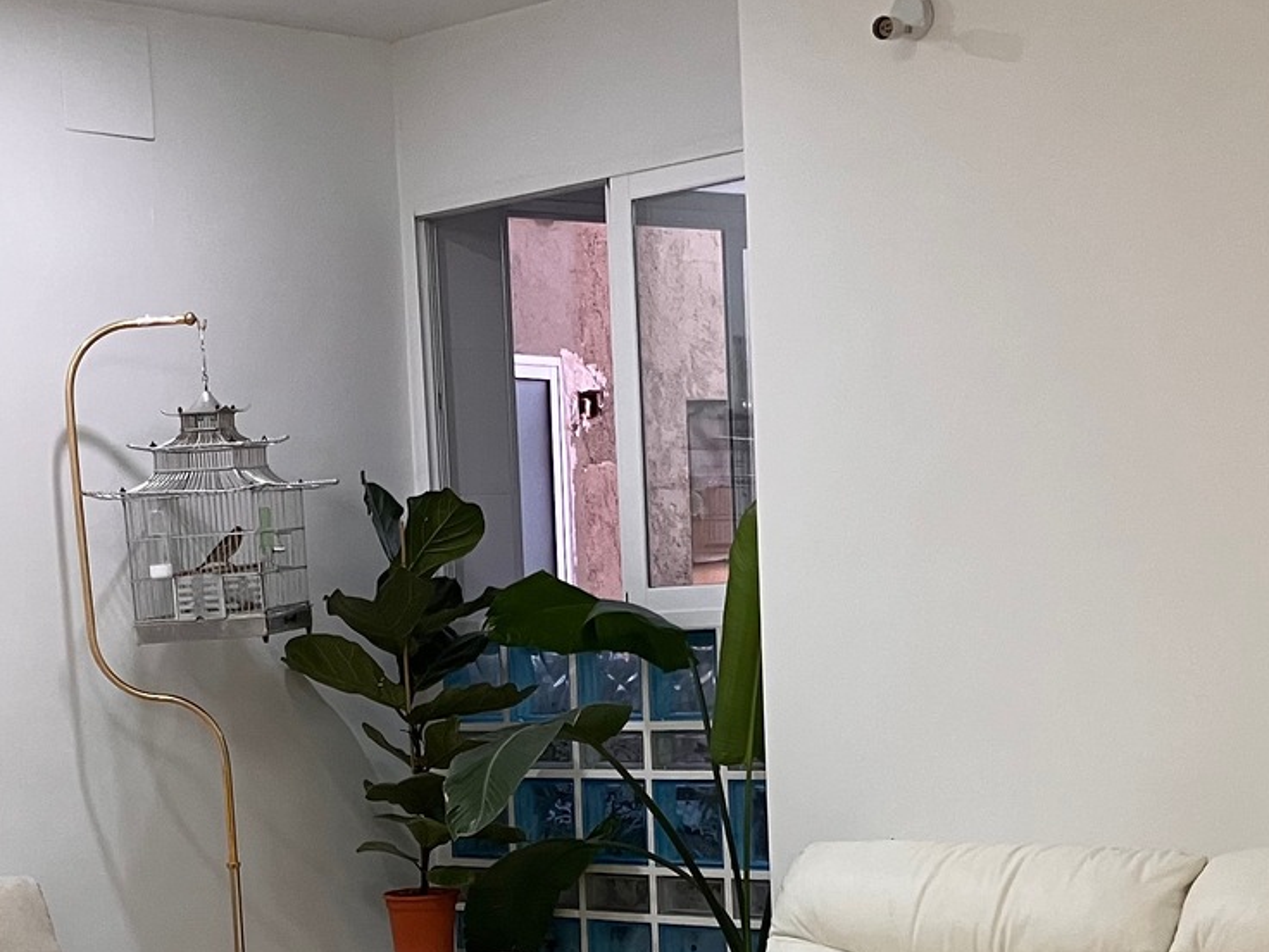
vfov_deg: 19.5
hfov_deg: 26.5
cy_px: 986
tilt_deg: -7.4
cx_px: 400
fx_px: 2676
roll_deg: +3.2
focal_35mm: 73
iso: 125
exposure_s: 1/50
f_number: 1.8
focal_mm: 3.99
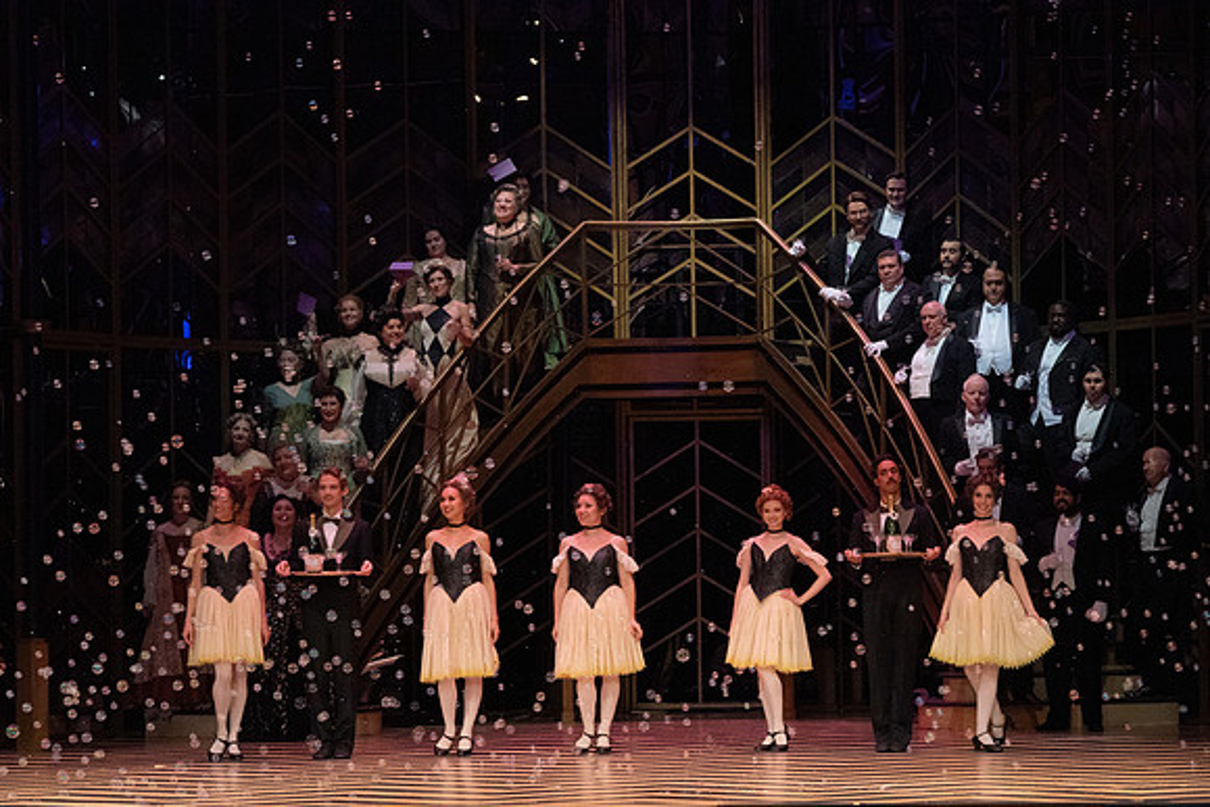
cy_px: 404
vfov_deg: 11.1
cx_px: 605
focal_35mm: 124
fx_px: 4169
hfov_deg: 16.5
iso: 12800
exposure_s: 1/400
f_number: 16
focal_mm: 124
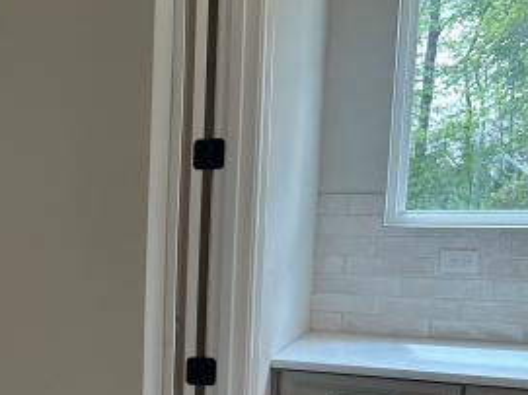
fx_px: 900
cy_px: 346
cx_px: -54
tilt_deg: -10.1
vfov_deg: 24.2
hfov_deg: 29.5
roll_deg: +0.3
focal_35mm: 59
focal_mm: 6.86
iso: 80
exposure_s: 1/120
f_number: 1.78
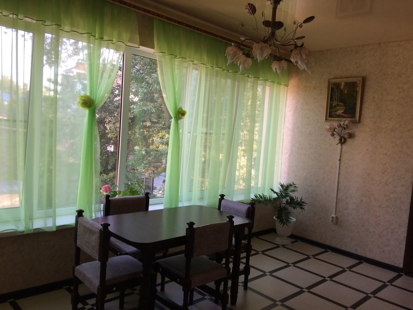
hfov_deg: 61.7
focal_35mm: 29
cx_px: 206
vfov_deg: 48.2
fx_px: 346
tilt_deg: -5.1
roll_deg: -4.5
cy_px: 155
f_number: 2.2
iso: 40
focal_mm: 4.15
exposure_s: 1/33
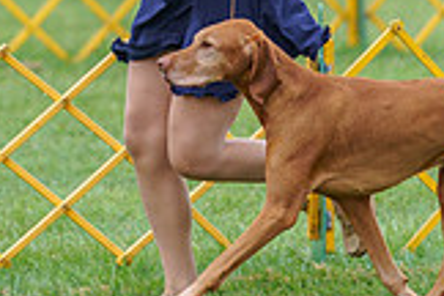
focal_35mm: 718
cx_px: -36
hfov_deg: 2.9
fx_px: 8855
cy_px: -144
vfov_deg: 1.9
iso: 640
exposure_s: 1/640
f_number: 2.8
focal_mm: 200
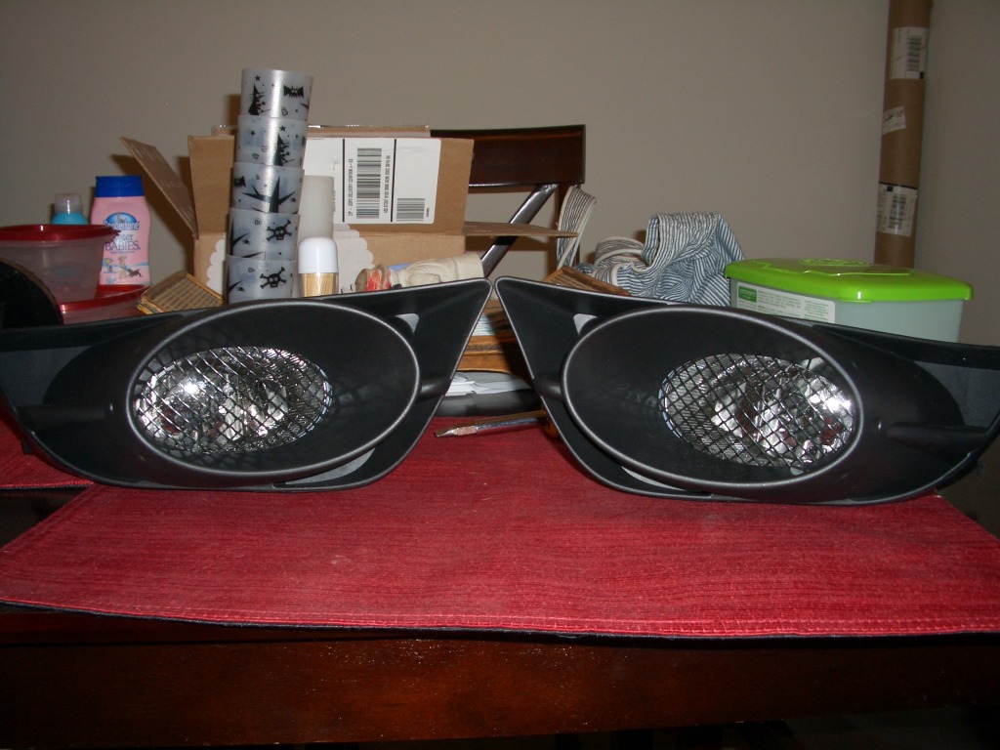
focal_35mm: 35
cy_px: 375
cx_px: 500
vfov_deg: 40.7
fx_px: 1011
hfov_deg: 52.6
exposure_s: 1/60
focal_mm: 5.8
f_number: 4.3
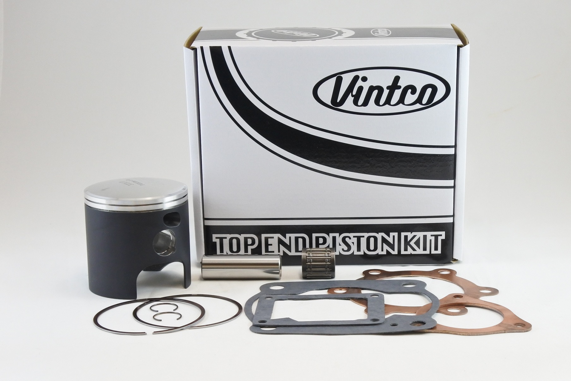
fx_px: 920
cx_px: 286
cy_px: 190
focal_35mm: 58
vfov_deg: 23.4
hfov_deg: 34.5
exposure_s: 1/125
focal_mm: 21.8
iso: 720
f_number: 4.8
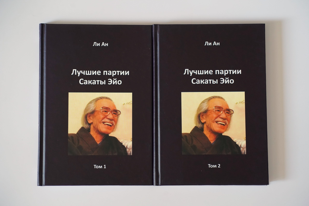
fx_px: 730
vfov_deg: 16.1
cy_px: 103
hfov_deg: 23.9
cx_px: 154
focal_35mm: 85
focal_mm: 85
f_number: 5.6
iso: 2500
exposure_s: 1/80
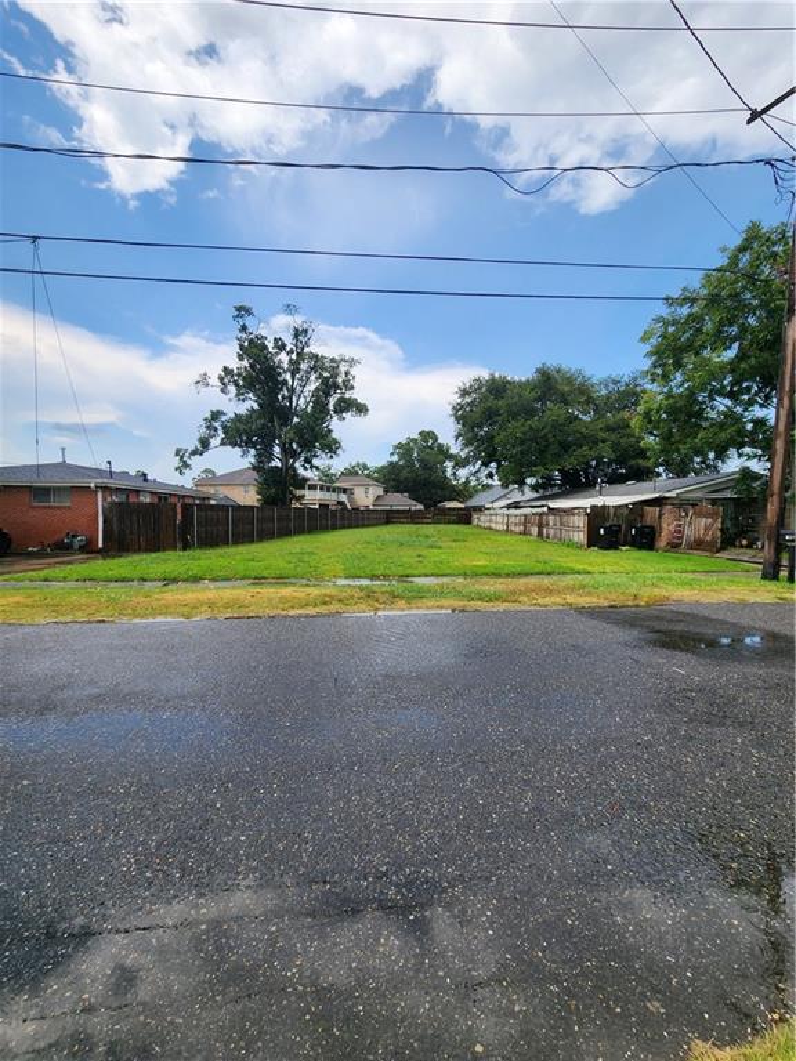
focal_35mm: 13
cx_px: 398
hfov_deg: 89.9
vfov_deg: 106.2
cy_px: 530
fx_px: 399
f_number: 2.2
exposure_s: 1/1402
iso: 50
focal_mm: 2.2
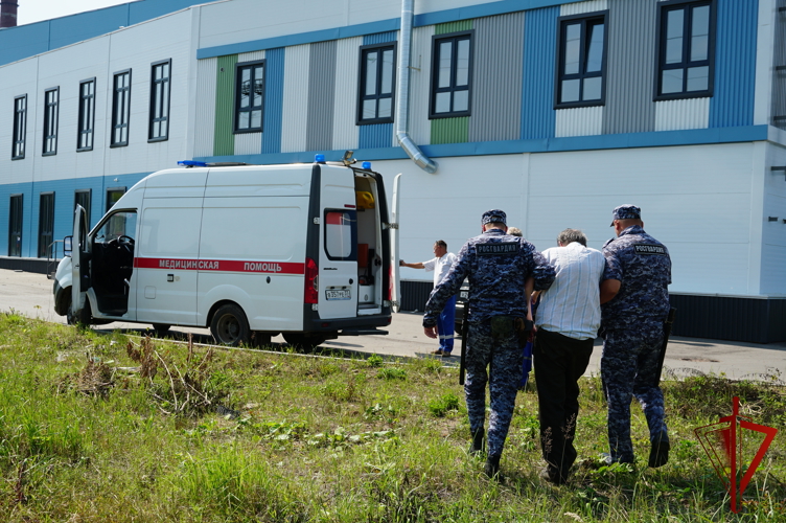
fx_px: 1014
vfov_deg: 28.9
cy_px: 262
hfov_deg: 42.4
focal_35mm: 46
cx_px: 393
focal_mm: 31
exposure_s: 1/400
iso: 100
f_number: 5.6
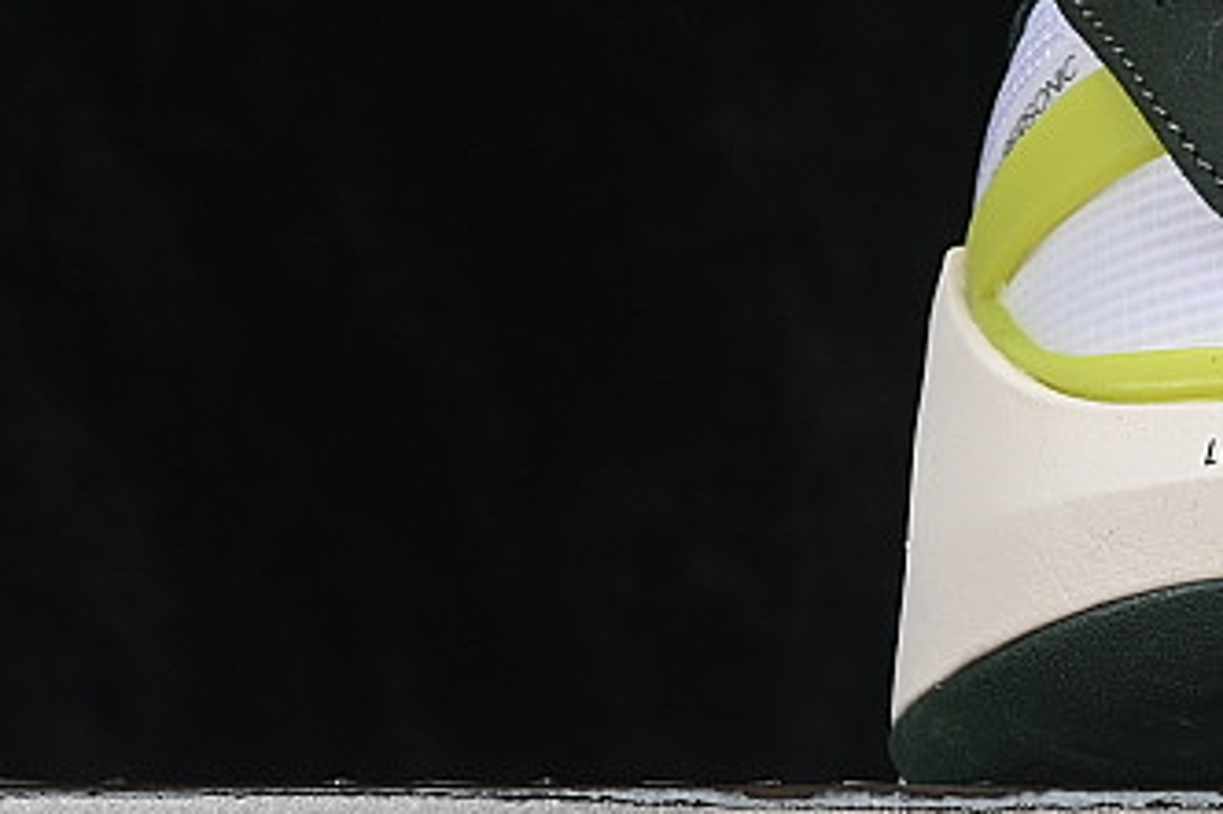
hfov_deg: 8.3
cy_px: -33
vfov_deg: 5.6
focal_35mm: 244
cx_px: 1779
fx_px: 8285
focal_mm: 50
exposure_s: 1/80
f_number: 8
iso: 160
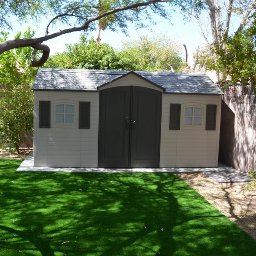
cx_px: 95
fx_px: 301
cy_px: 126
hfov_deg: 45.6
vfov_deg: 46.0
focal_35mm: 36
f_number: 7.1
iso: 200
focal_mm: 18
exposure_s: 1/200
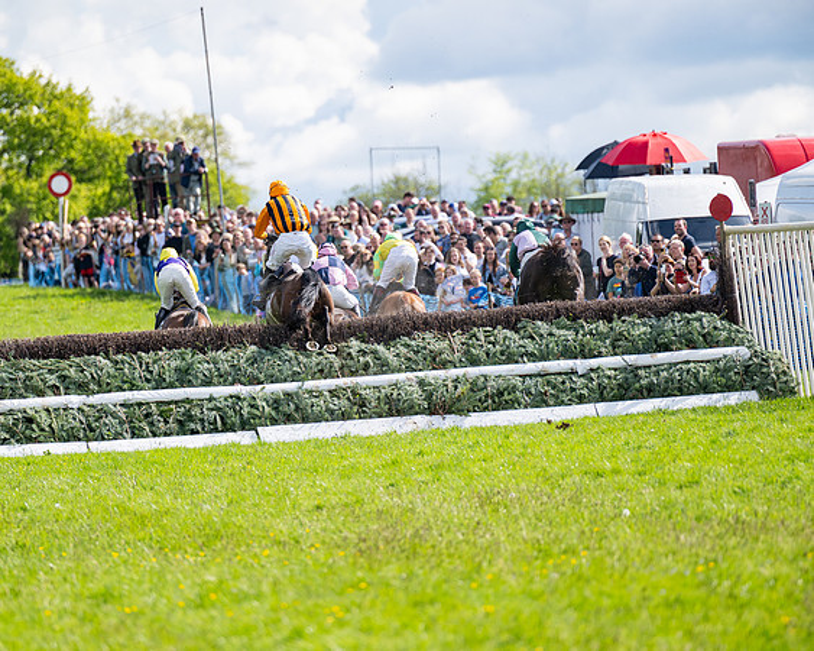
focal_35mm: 315
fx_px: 7598
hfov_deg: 6.1
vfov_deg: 4.9
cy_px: 326
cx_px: 325
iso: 200
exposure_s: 1/1600
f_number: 4
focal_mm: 280
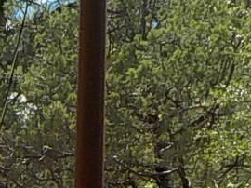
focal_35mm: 178
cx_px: -168
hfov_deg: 10.6
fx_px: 1290
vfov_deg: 7.7
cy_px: 455
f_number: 3.3
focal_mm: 4.1
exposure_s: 1/640
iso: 125
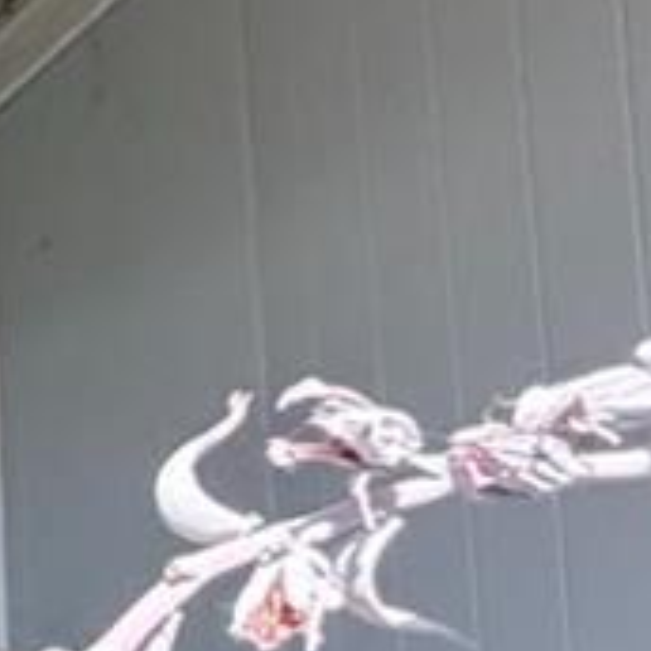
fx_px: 2298
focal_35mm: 108
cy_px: 500
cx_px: -1240
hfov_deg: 11.1
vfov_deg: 16.0
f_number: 2.2
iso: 64
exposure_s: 1/333
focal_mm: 2.22
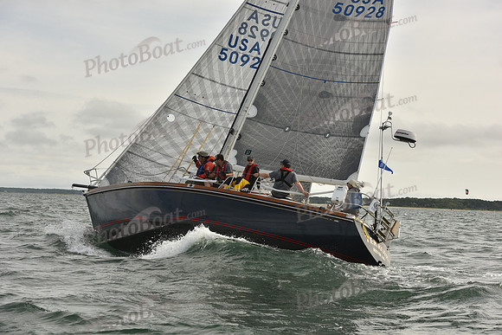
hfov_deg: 28.8
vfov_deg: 19.5
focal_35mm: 70
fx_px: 976
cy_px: 168
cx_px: 251
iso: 320
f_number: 8
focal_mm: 70
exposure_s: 1/1250
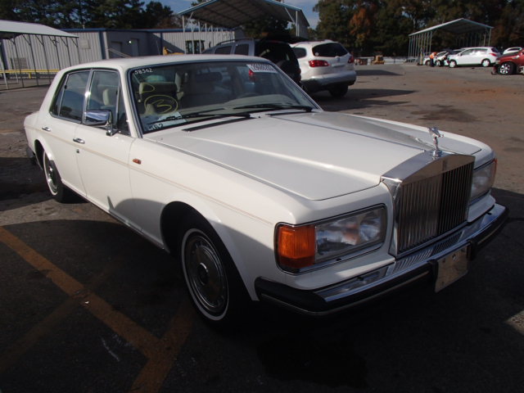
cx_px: 262
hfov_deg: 63.4
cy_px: 196
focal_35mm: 28
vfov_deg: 49.7
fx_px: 424
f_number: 11
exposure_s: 1/250
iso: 100
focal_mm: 5
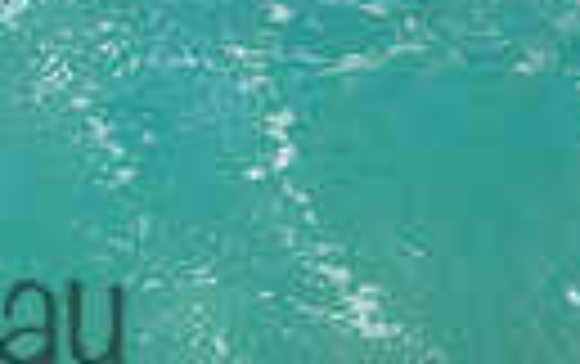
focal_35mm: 3666
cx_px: -351
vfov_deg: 0.4
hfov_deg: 0.6
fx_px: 58024
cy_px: 263
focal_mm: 800
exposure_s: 1/2000
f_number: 11
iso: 1100
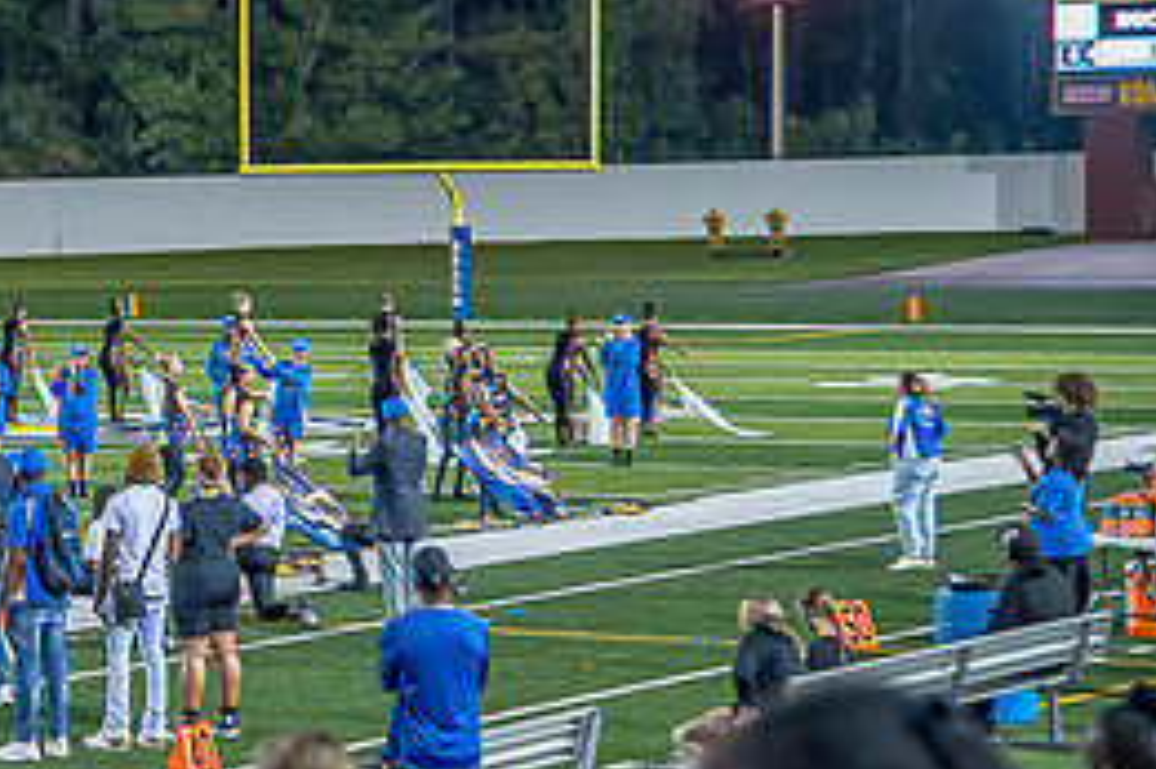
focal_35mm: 174
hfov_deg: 11.7
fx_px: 5584
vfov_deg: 7.9
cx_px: -36
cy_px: 284
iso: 2000
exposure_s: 1/200
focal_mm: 78
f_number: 4
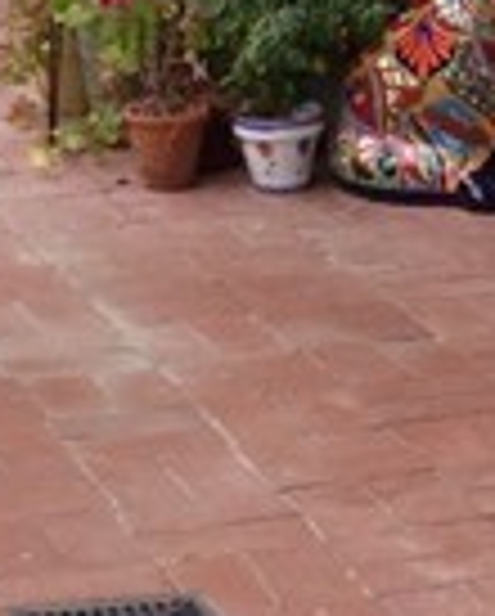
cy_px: -202
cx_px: 657
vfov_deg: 7.9
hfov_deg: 6.4
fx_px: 4385
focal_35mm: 240
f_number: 2.4
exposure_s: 1/713
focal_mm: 4.13
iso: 64
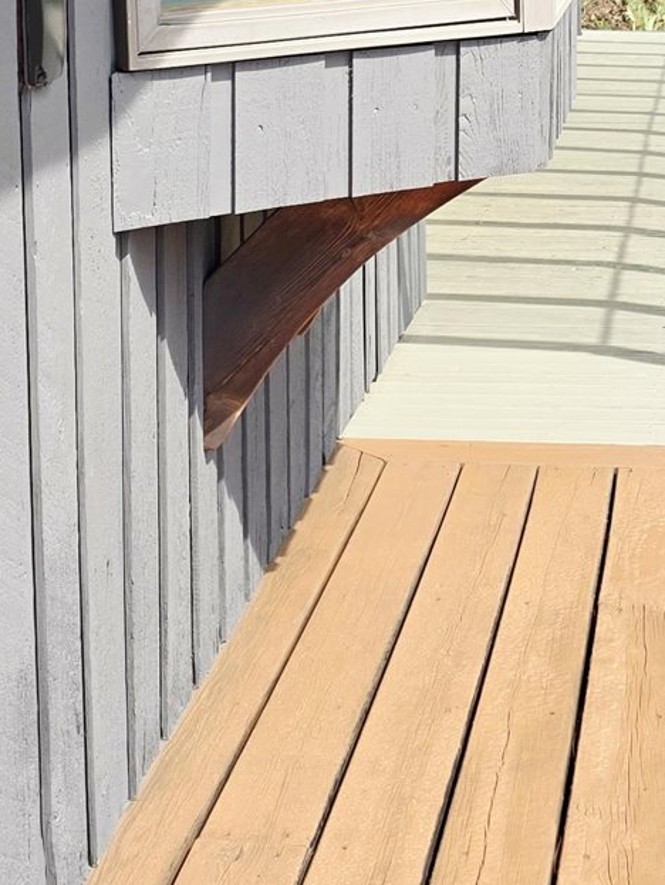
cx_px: 486
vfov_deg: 22.3
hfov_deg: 17.3
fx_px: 2175
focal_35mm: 85
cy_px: 57
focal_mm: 6.3
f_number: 1.7
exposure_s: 1/2000
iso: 80
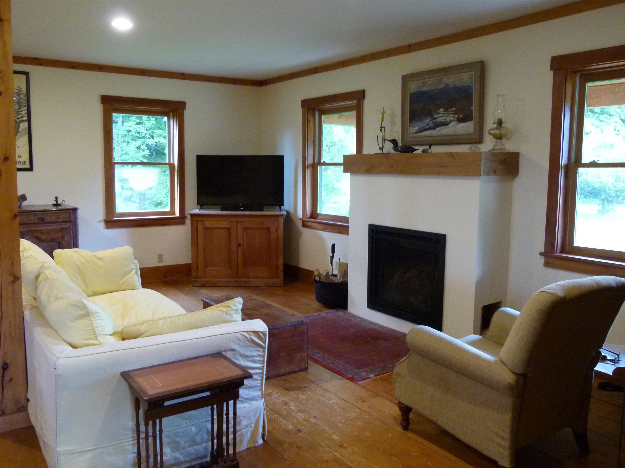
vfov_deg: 48.2
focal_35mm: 29
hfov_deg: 61.7
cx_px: 312
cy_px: 234
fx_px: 524
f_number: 2.9
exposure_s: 1/25
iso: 400
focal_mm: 5.2
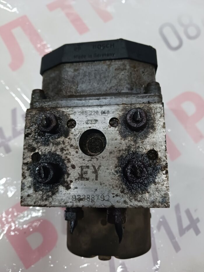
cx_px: 102
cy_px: 136
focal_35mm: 27
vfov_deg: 65.3
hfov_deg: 51.4
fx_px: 212
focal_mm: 4
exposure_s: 1/25
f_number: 1.8
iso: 400
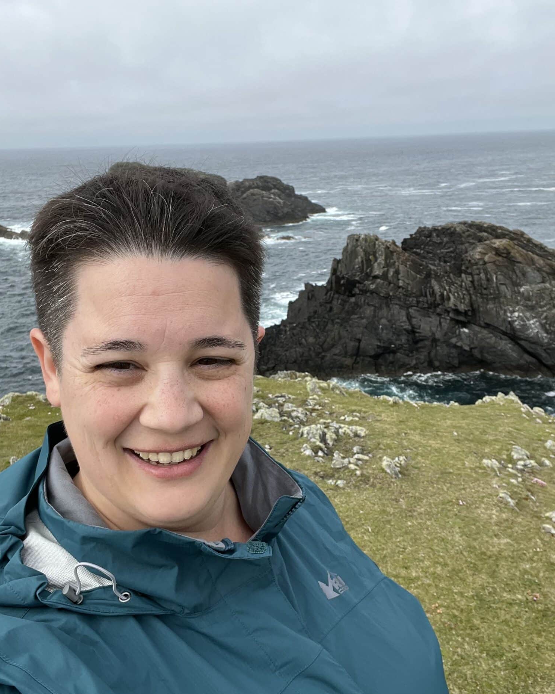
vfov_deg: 55.6
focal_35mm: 32
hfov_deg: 45.8
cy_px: 373
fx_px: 657
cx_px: 271
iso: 32
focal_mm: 2.71
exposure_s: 1/651
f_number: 2.2
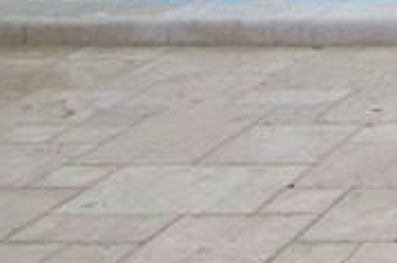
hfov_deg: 13.5
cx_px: 953
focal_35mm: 110
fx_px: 1211
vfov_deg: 10.7
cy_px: -361
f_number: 5.6
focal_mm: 12
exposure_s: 1/180
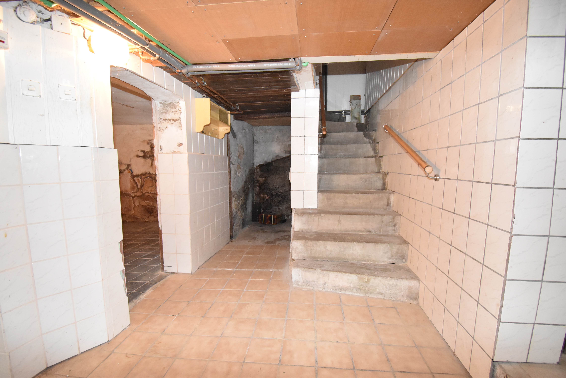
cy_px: 189
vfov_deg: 77.4
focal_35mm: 15
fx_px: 236
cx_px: 283
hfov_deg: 100.4
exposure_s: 1/60
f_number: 4.5
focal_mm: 10
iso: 5000
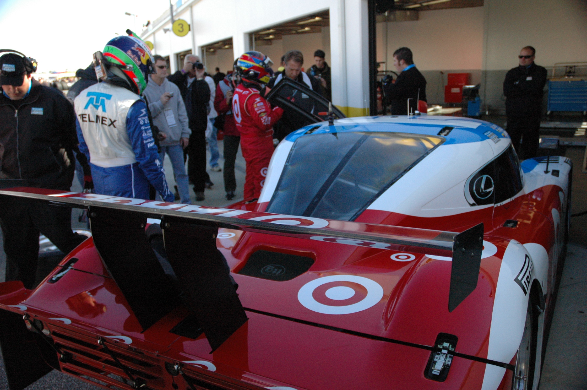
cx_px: 294
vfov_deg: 39.9
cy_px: 195
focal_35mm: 33
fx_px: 537
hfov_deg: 57.3
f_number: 3.8
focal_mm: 22
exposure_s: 1/2000
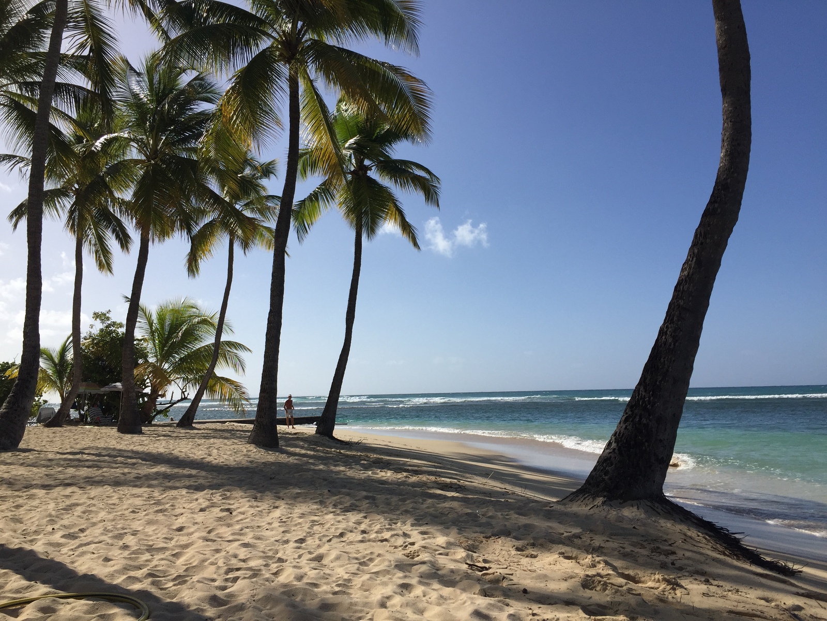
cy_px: 310
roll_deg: +0.7
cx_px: 414
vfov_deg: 48.2
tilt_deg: +6.5
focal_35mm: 29
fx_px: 693
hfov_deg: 61.7
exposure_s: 1/4405
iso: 32
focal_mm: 4.15
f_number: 2.2
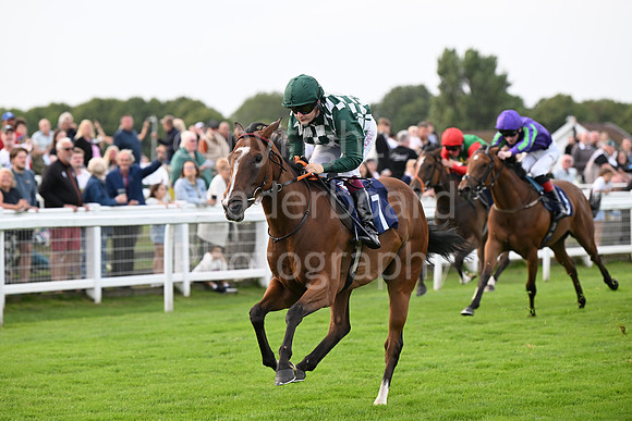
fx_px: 2985
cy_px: 210
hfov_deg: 12.1
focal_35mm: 170
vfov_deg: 8.1
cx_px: 316
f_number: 4.5
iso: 1000
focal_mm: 170
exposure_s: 1/1600
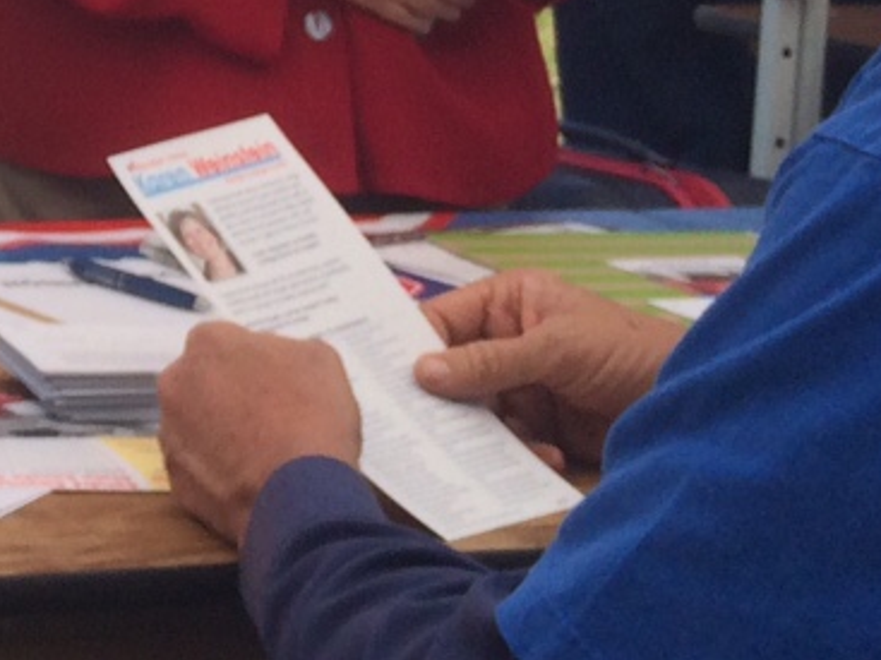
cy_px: -288
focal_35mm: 129
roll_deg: +2.2
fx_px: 3282
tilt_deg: -2.0
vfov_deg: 11.1
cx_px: -591
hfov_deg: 13.9
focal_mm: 4.15
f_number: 2.2
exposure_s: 1/1172
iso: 32
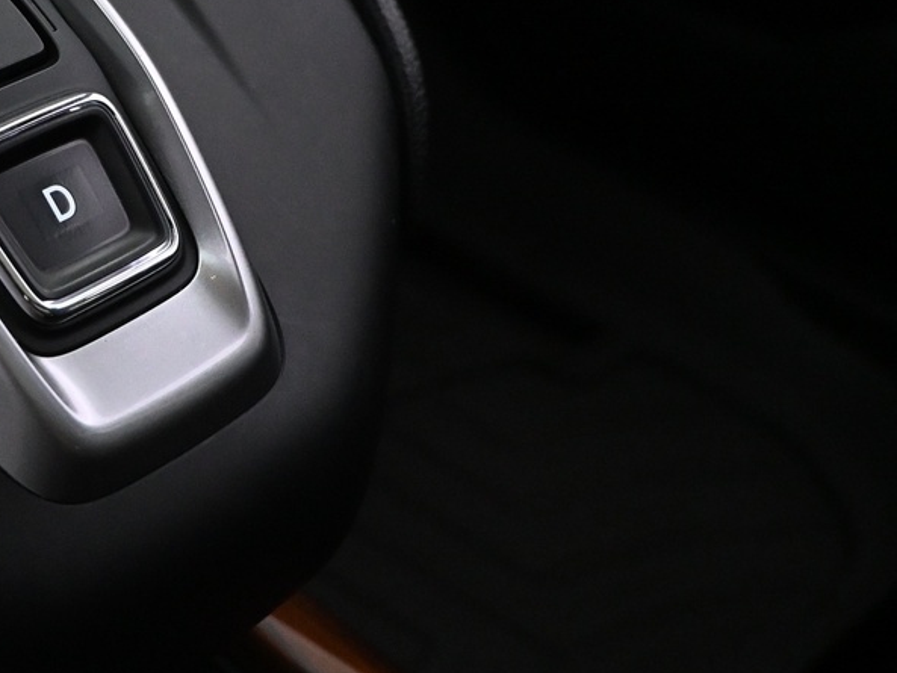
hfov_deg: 26.1
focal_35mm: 63
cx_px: -274
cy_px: 21
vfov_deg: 22.5
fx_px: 1633
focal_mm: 16
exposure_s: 1/60
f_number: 3.5
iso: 3600
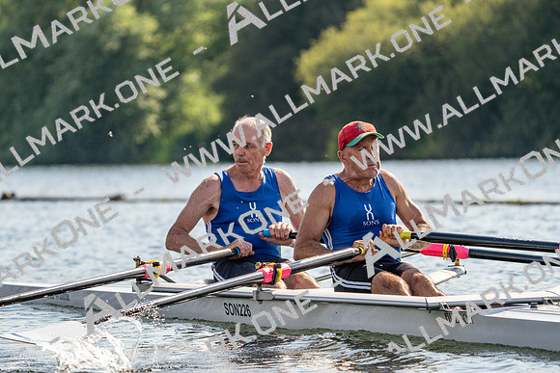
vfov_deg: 5.4
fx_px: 3967
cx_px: 280
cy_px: 186
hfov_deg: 8.1
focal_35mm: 255
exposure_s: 1/1600
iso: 320
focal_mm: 255
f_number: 5.6
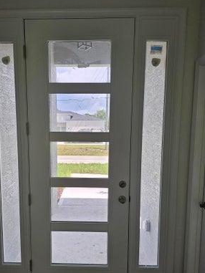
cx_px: 82
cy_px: 161
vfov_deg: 61.2
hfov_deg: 48.0
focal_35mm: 29
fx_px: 229
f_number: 1.7
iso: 32
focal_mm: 6.3
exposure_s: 1/207
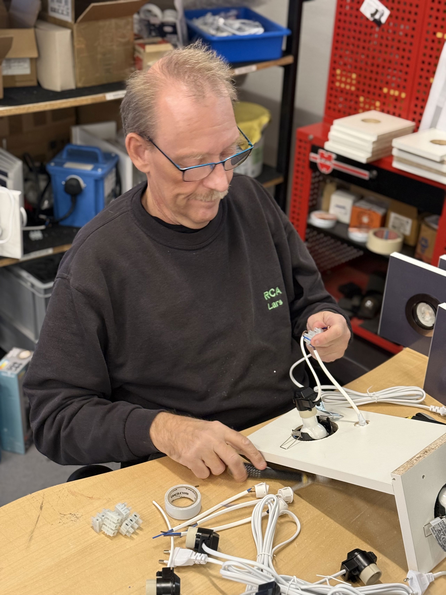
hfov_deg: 30.3
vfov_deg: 39.7
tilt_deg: -28.2
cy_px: 298
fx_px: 825
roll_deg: -3.3
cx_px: 223
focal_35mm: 48
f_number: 1.78
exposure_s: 1/33
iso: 250
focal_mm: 6.76
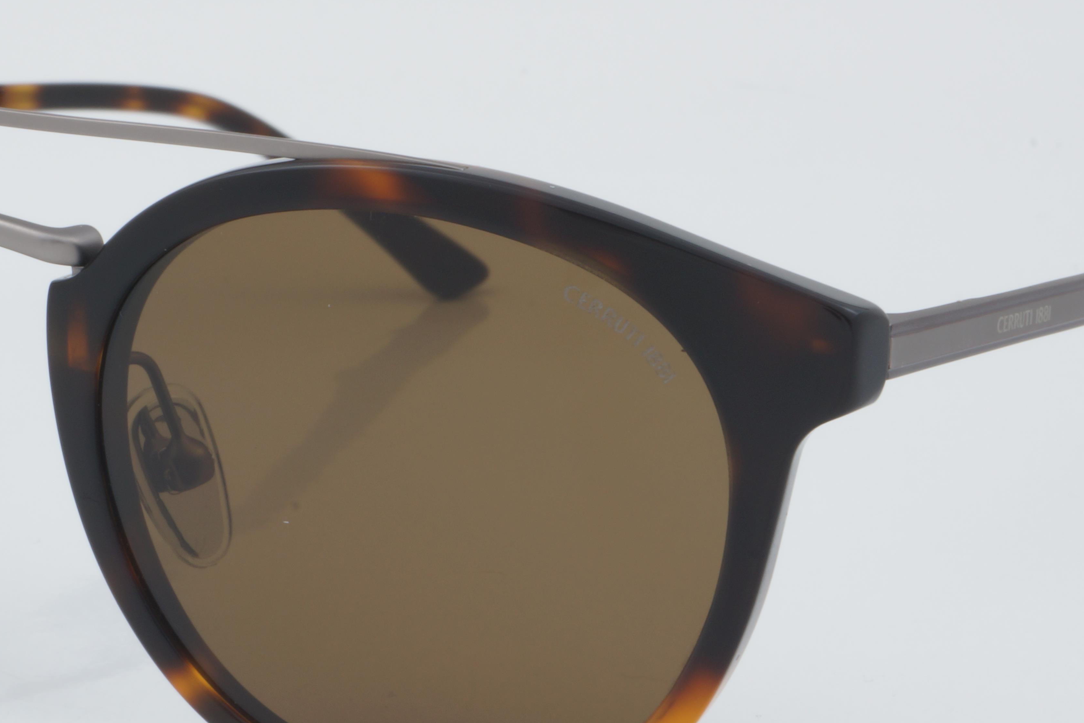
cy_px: 454
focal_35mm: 148
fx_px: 4453
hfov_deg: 13.9
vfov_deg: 9.3
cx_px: 357
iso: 100
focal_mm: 55
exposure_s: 1/3
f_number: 32
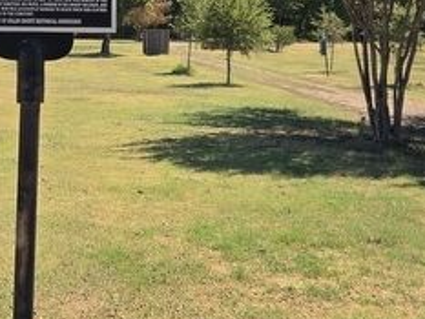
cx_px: 29
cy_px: 47
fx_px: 970
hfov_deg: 23.9
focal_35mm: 79
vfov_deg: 18.4
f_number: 1.8
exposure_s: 1/3246
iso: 80
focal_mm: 5.4
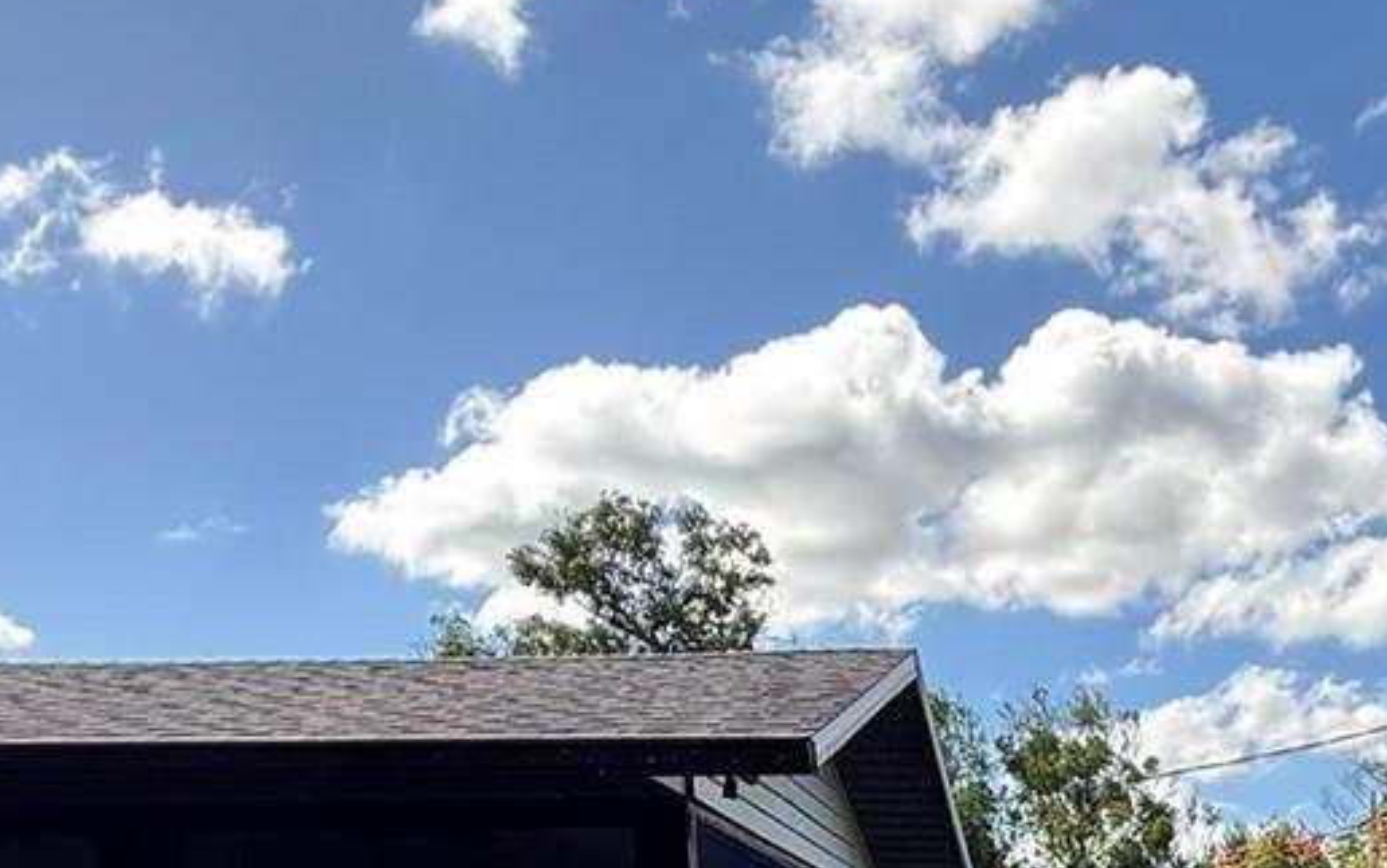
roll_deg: +1.8
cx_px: 1223
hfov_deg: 40.5
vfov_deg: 22.6
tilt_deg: -7.7
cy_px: 1322
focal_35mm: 46
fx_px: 1740
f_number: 2.2
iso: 50
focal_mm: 2.22
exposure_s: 1/346
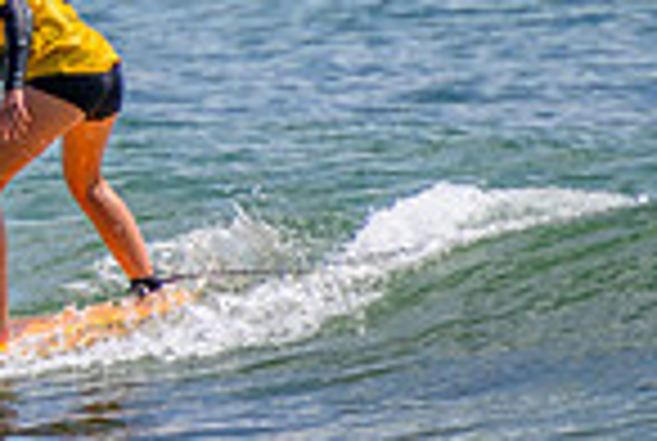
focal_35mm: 2177
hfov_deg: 0.9
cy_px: -104
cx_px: -711
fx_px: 39811
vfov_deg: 0.6
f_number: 5.6
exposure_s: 1/2000
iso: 250
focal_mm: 400
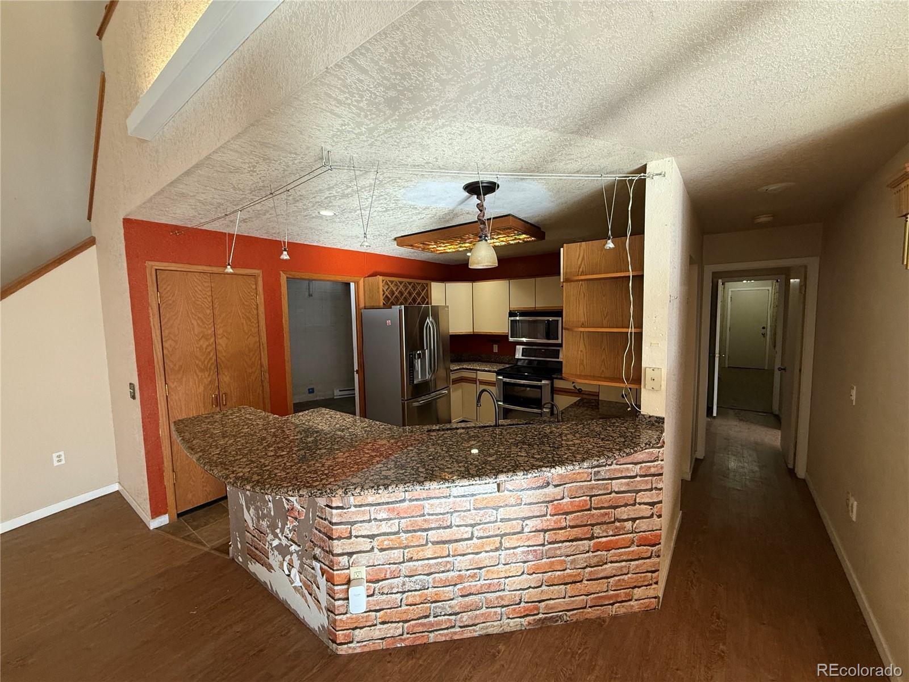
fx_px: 368
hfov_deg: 102.1
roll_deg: +1.3
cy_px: 341
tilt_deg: -4.7
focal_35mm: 14
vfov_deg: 85.7
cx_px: 454
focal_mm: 2.22
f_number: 2.2
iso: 320
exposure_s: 1/60
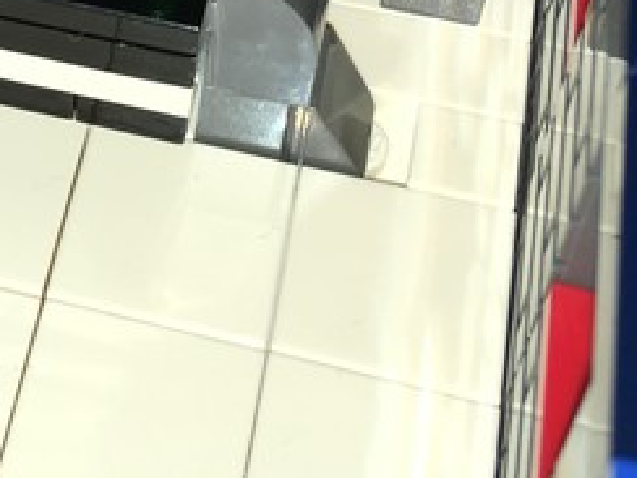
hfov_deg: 17.9
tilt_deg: -45.8
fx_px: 1969
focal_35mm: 107
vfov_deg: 13.2
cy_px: -202
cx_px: -16
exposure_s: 1/231
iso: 25
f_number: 2.2
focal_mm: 4.15
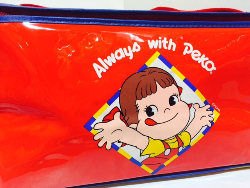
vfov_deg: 48.2
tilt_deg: -8.9
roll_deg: -2.6
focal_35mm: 29
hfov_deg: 61.7
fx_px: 209
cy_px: 94
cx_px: 125
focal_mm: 4.15
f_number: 2.2
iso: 160
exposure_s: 1/33
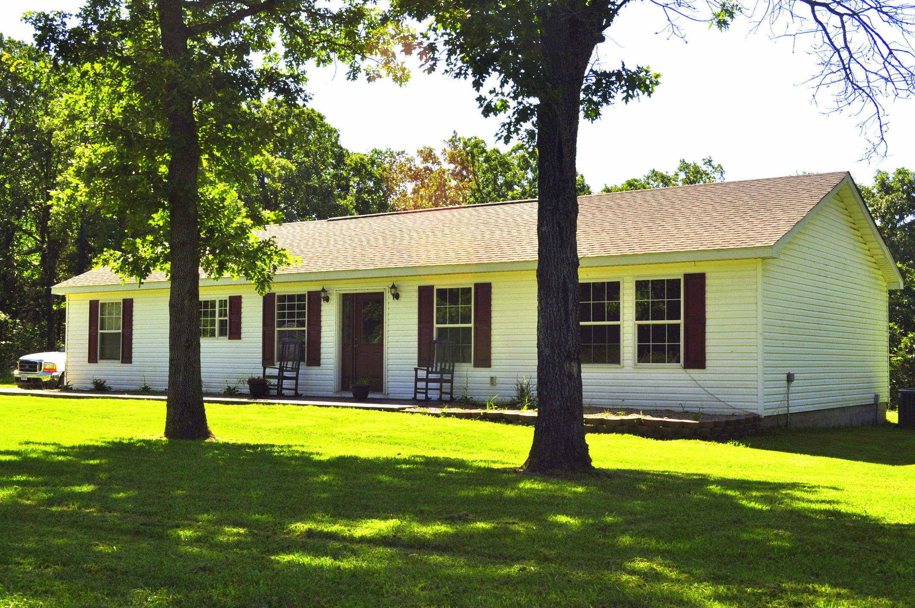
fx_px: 1066
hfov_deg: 46.4
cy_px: 304
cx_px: 458
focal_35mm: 42
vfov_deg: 31.8
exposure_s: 1/250
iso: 200
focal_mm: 28
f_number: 10
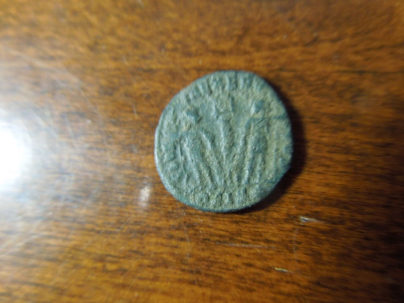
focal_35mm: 25
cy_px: 152
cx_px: 202
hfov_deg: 69.4
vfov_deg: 54.9
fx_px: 292
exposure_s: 1/8
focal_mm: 4.5
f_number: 3.3
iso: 640
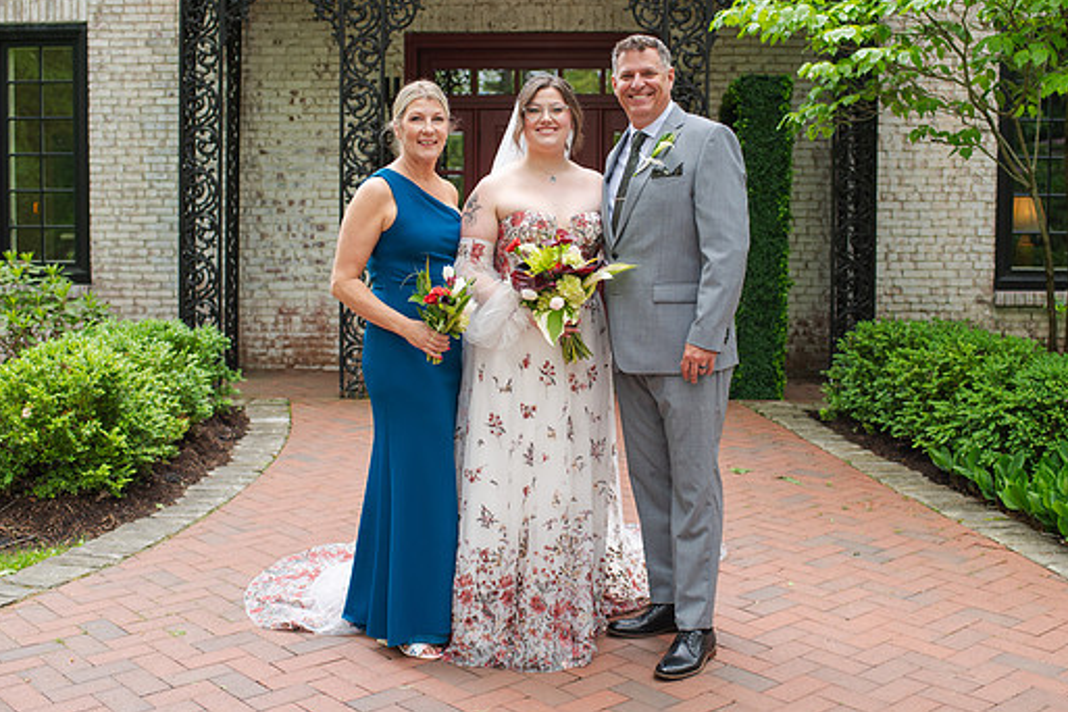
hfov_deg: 44.5
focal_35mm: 44
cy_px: 318
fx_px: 1305
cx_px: 544
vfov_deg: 30.5
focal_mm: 35
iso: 140
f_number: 3.2
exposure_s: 1/320
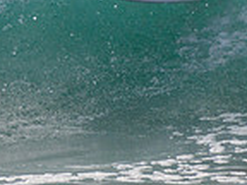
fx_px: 15184
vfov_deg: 0.7
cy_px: -98
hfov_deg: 0.9
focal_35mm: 2128
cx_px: -193
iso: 220
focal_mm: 400
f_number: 5.6
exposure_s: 1/2000
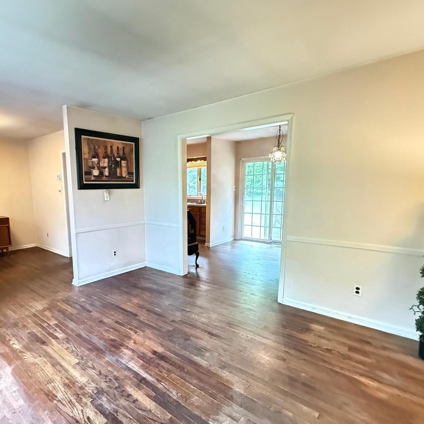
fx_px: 277
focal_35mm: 20
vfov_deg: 74.7
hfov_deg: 73.9
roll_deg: +0.9
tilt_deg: -8.1
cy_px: 229
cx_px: 166
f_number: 2.2
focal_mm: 2.22
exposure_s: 1/40
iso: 1600
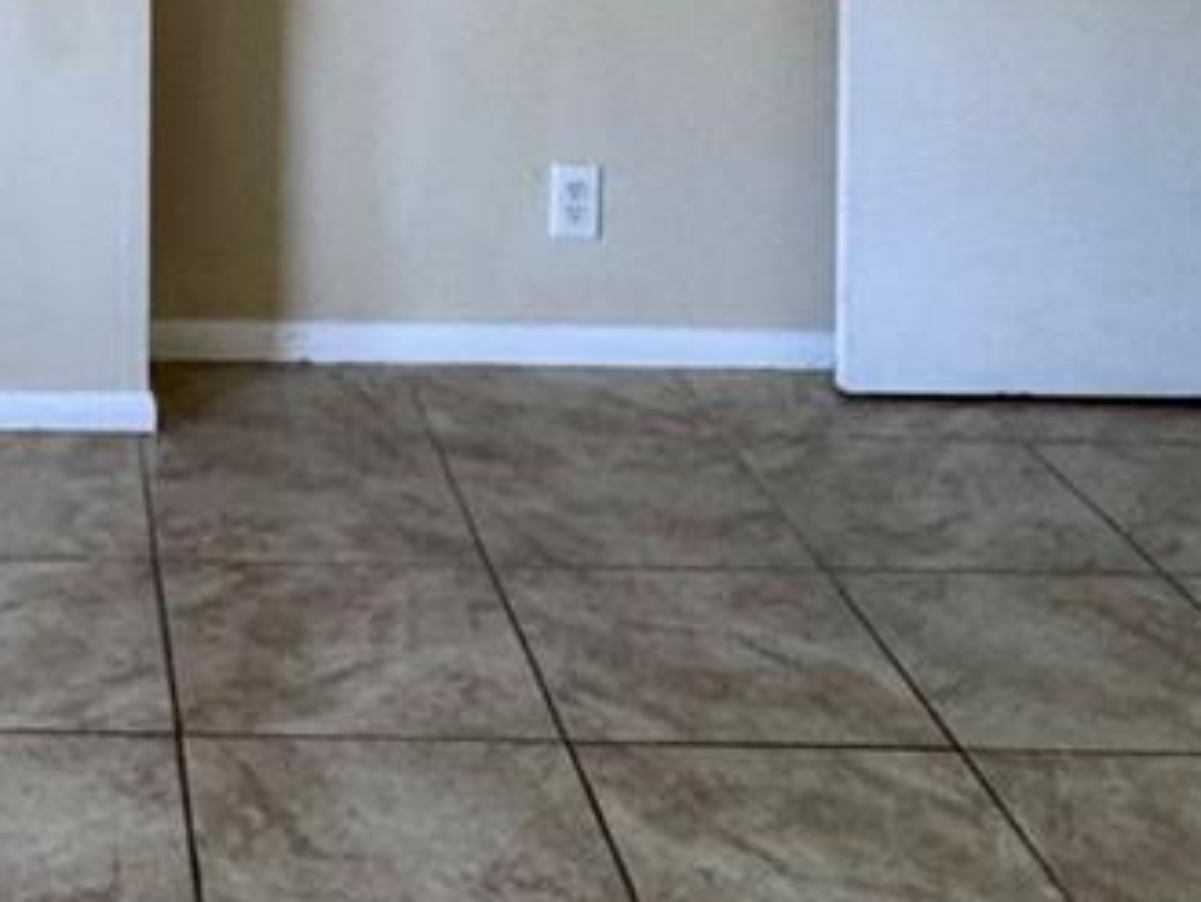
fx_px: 2360
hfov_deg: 26.6
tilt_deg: -2.4
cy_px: -427
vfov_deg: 19.1
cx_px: -66
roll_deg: +0.1
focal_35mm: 68
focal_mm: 2.22
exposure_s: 1/120
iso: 80
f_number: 2.2
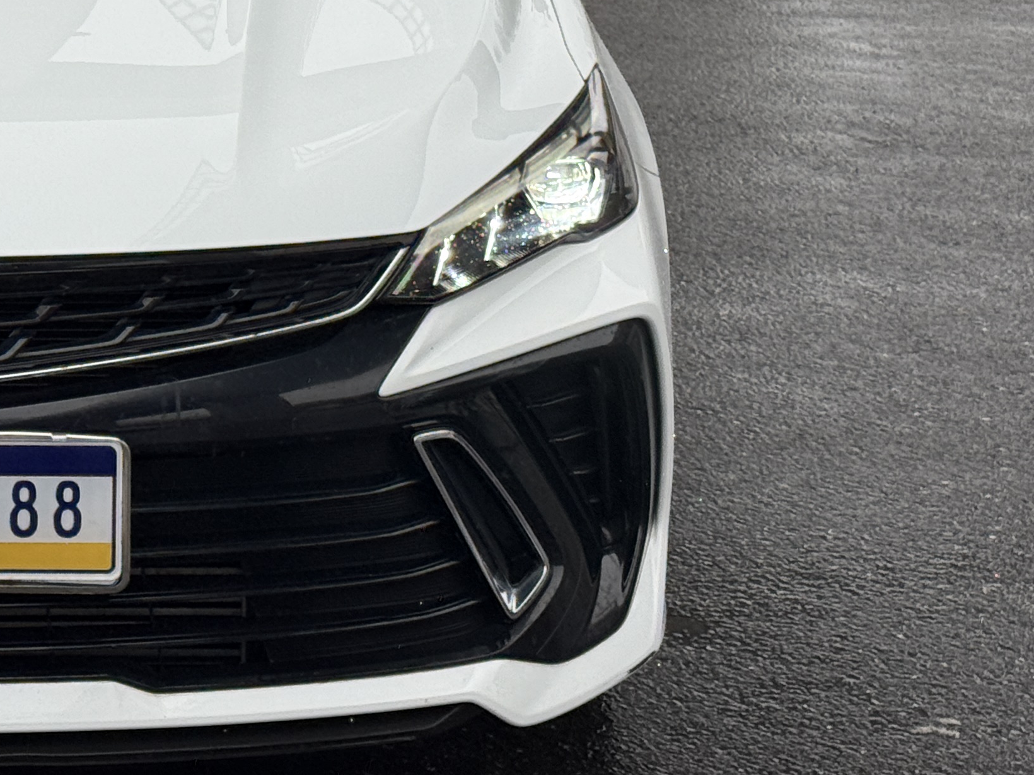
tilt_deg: -10.2
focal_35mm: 118
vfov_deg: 12.4
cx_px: -69
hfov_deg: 16.3
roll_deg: +0.9
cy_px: -11
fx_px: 3525
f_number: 1.78
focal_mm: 6.76
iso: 64
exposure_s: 1/452
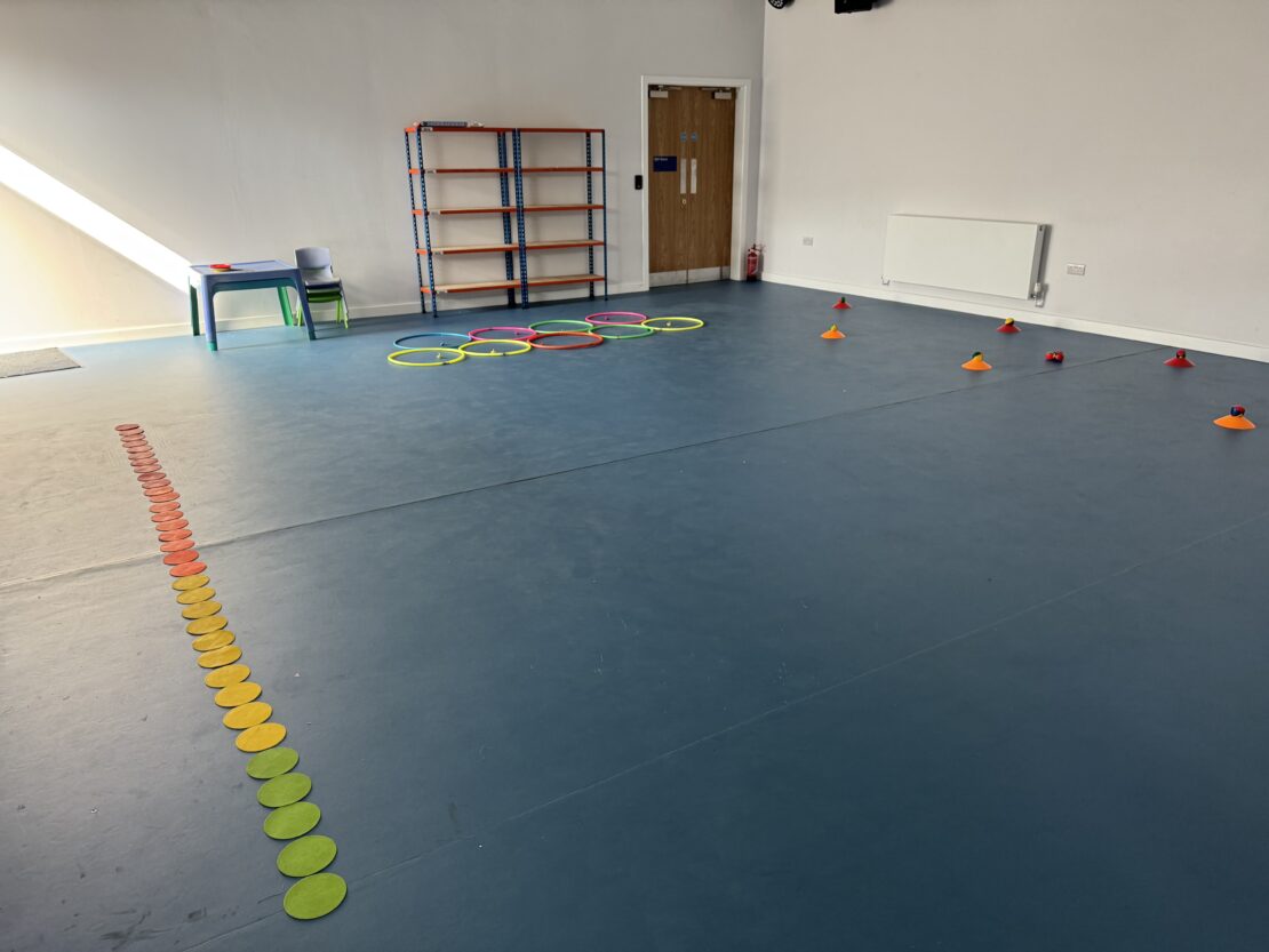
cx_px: 634
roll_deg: +0.3
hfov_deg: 71.6
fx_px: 880
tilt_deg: -21.0
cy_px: 476
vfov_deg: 56.8
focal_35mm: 24
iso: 160
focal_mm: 6.76
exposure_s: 1/100
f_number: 1.78
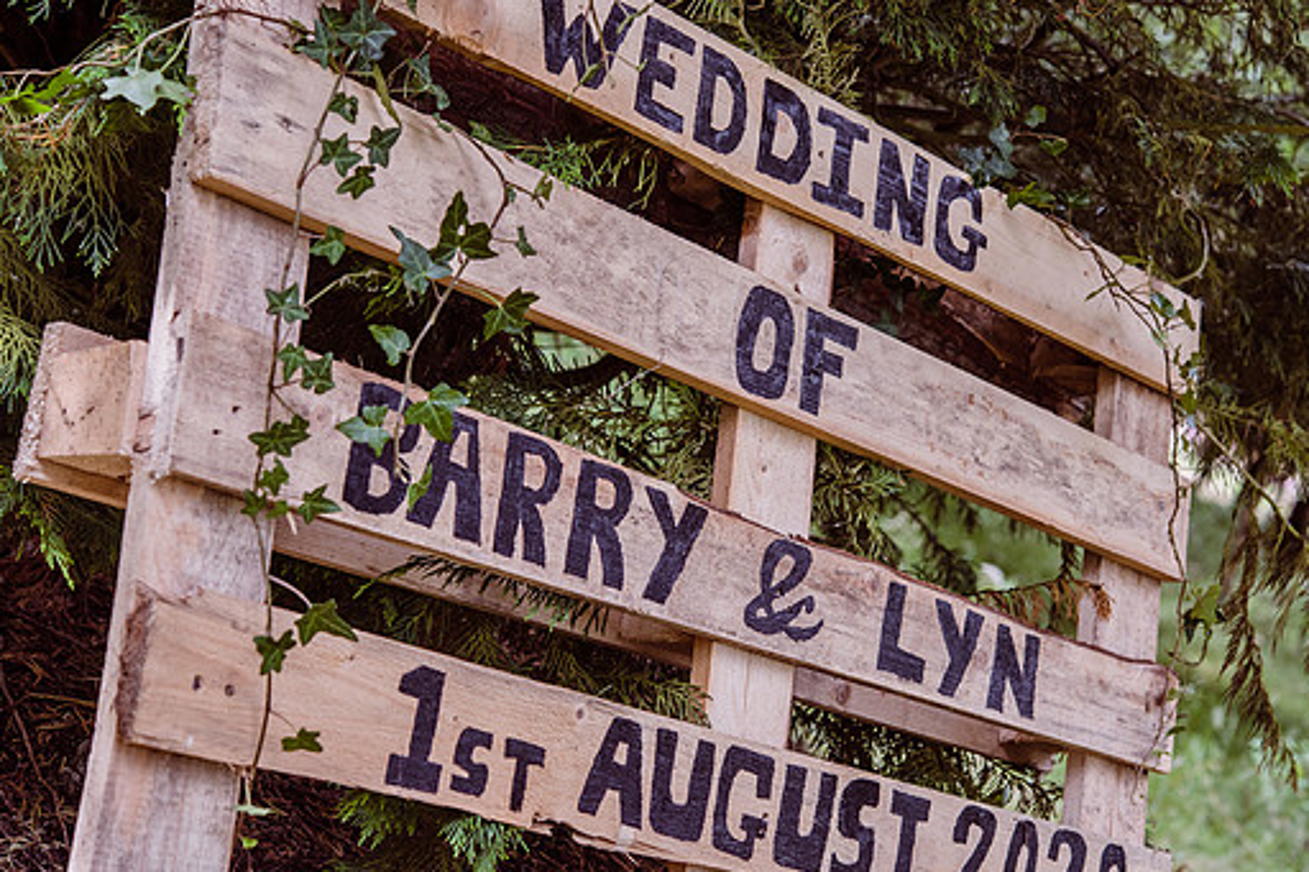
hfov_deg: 29.6
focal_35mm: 68
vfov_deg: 20.0
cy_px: 431
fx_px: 2472
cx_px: 713
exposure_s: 1/200
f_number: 5.6
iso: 320
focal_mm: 60
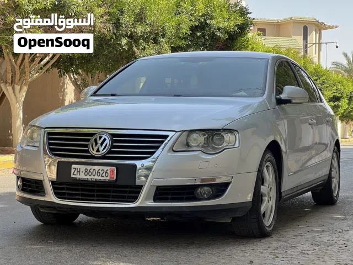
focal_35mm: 77
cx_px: 176
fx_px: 785
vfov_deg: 19.1
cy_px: 132
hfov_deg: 25.3
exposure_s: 1/121
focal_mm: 9
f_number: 2.8
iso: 20
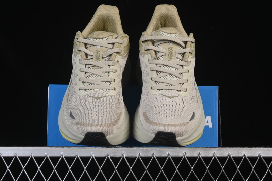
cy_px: 90
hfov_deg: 27.0
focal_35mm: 75
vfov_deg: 18.2
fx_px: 567
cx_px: 136
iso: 160
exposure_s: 1/80
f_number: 8
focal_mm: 50
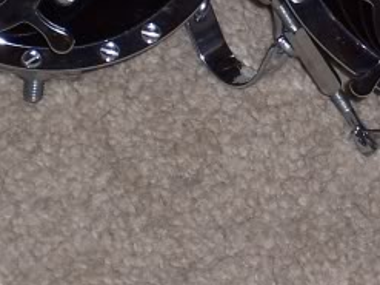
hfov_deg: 6.0
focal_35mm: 330
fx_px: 3621
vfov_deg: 4.5
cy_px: -108
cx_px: 368
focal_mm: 16.8
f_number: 4.6
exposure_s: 1/90
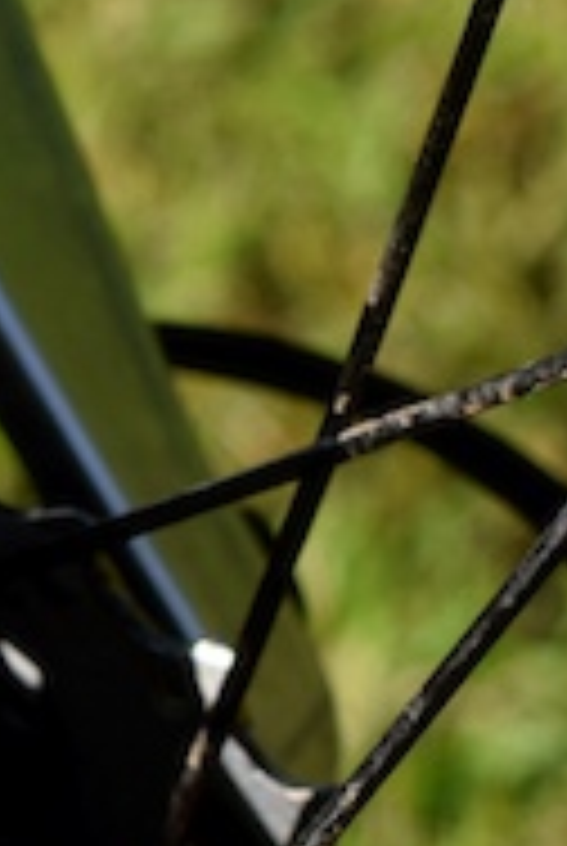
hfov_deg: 3.3
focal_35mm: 408
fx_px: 9603
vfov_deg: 5.0
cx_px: -1467
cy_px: 1510
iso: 250
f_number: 8
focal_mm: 50
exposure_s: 1/250
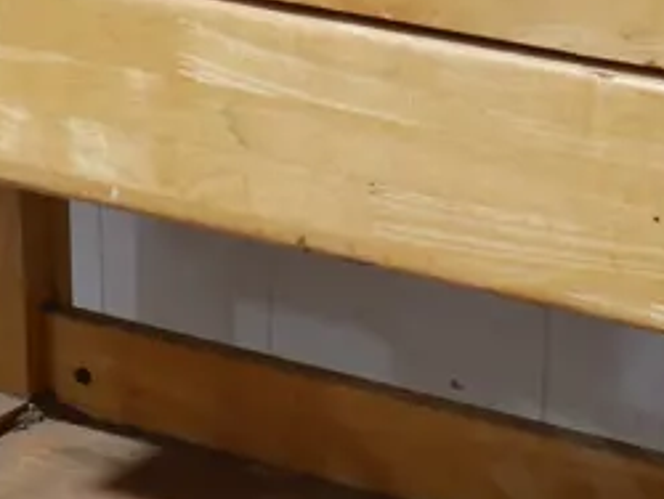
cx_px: 587
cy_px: 468
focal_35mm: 131
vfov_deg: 11.3
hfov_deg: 14.9
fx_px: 2515
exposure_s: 1/60
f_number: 3.6
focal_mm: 16
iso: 400
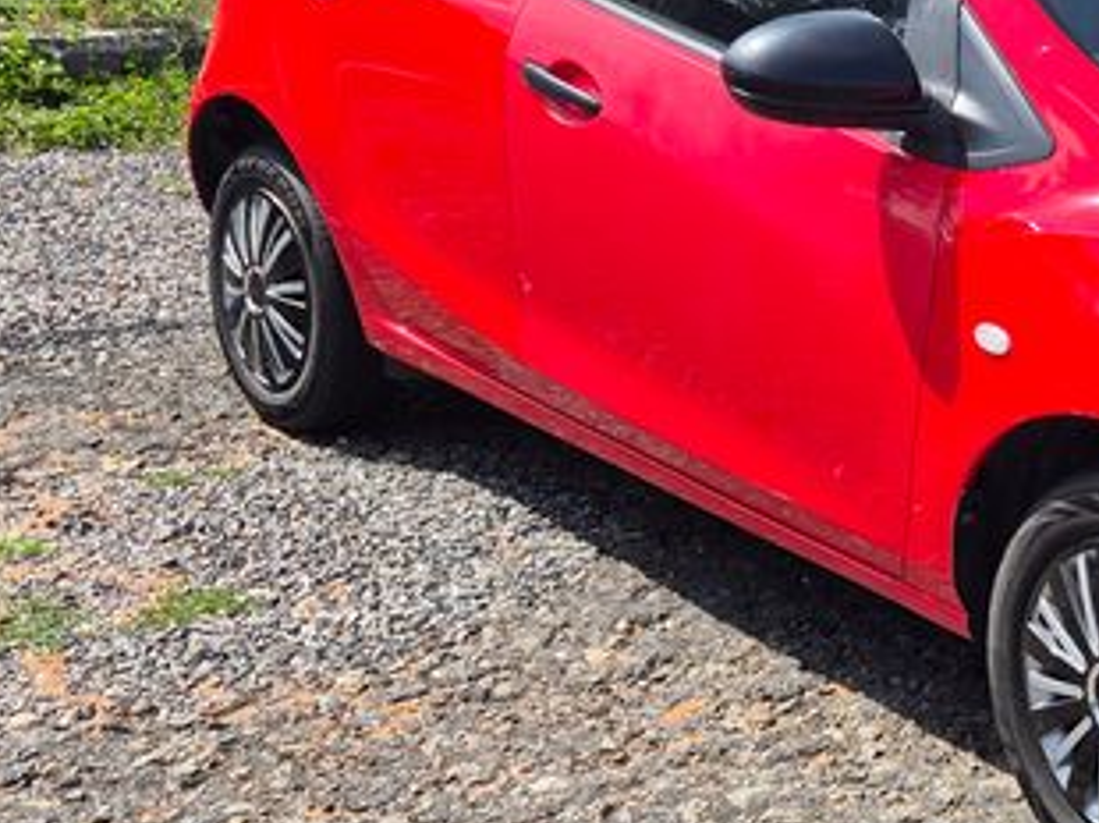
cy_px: 298
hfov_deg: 23.7
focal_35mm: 76
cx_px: 1269
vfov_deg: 19.3
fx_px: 2411
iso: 25
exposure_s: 1/1116
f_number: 1.8
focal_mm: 5.4
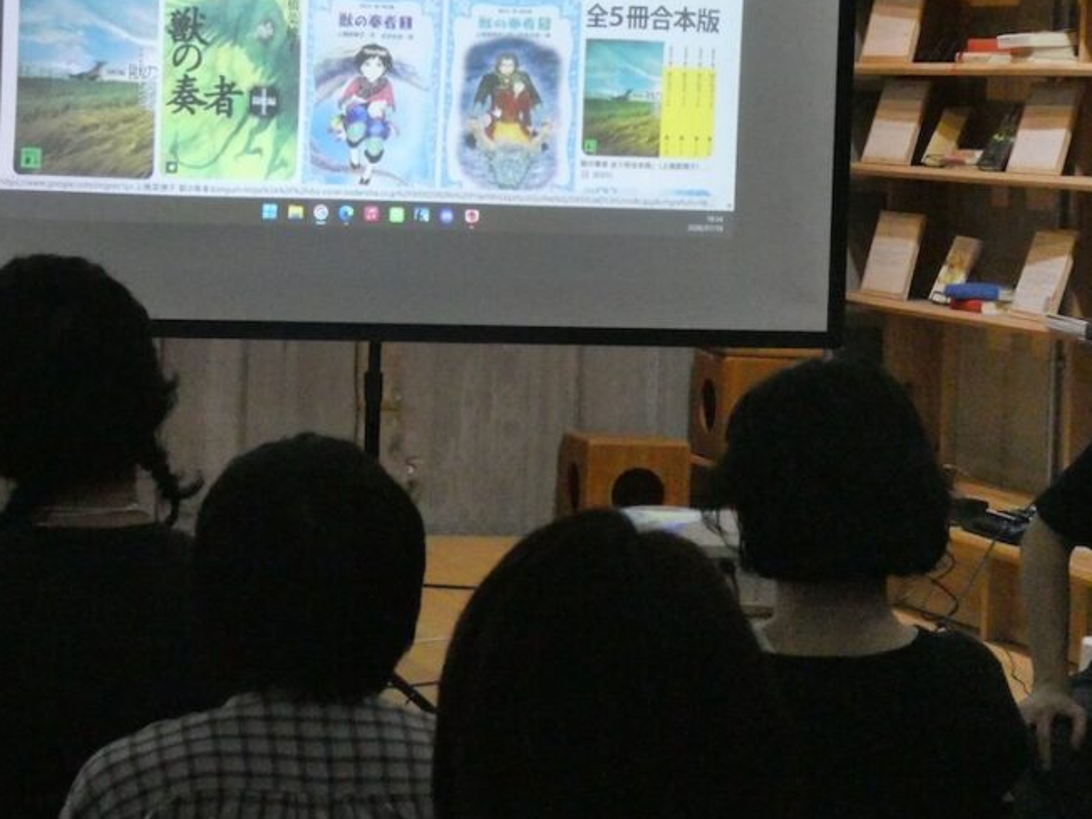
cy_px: 290
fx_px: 3912
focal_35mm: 124
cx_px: 286
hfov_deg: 15.8
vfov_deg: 11.9
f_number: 4.7
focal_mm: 14.1
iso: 1000
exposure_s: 1/80
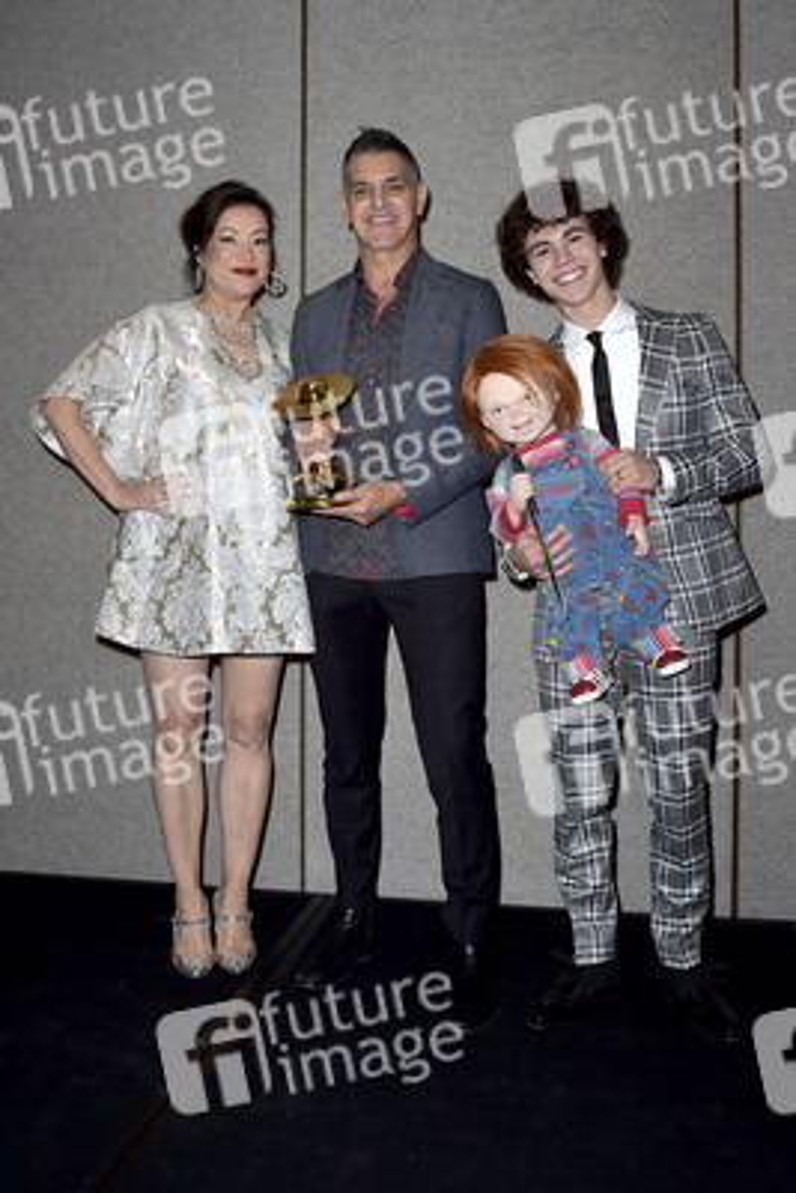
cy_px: 596
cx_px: 398
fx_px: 1060
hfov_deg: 41.1
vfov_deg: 58.7
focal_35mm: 32
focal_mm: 32
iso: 500
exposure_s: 1/250
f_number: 6.3
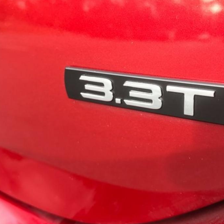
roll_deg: +2.8
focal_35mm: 37
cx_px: 143
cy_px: 105
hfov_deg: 44.5
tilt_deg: -25.5
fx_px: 271
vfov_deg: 44.9
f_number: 1.8
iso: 25
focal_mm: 3.99
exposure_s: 1/120
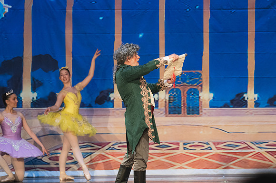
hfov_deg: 6.9
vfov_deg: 4.6
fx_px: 2299
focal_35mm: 300
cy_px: 92
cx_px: 138
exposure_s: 1/320
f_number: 4
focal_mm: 200
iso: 3600
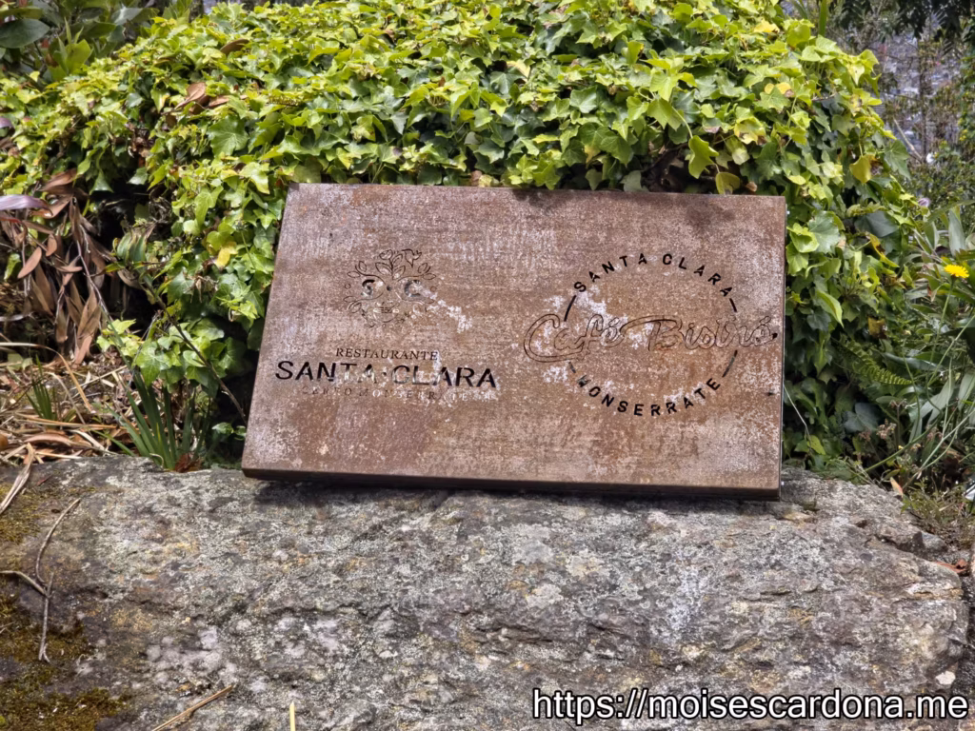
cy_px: 366
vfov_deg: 21.3
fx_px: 1943
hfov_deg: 28.2
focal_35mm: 69
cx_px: 488
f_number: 2.4
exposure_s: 1/895
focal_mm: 7.9
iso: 50
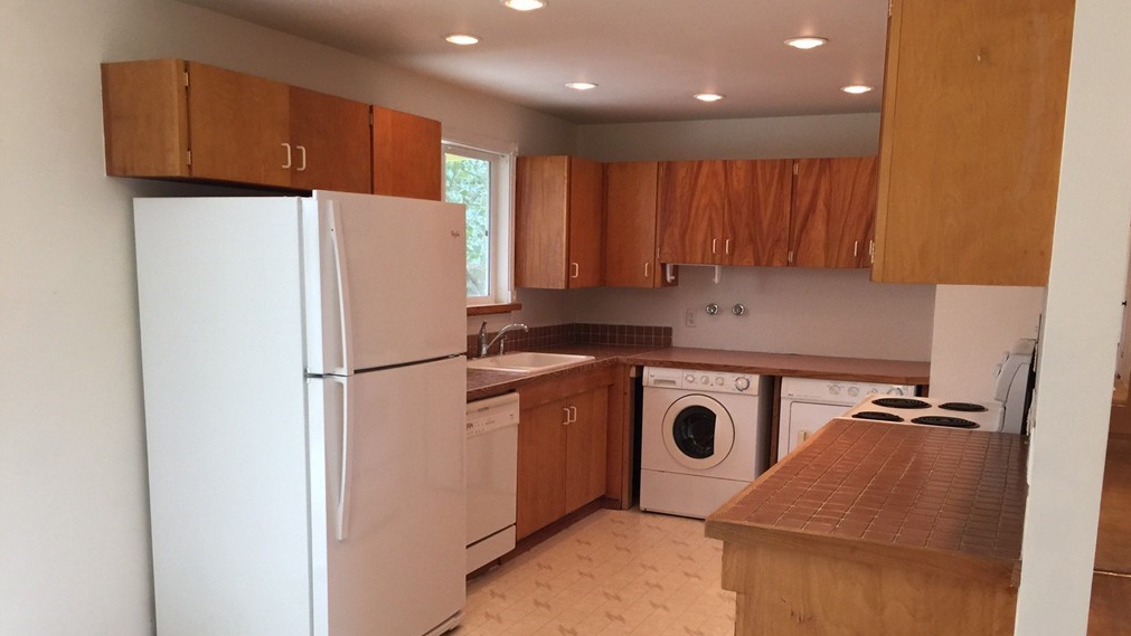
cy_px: 416
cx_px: 569
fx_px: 960
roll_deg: -1.3
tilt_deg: -7.8
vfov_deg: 36.4
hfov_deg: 61.0
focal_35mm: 32
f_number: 2.2
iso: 50
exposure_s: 1/30
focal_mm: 4.15
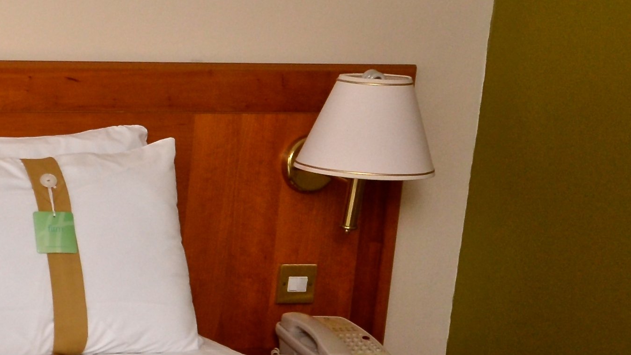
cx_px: -369
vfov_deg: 10.5
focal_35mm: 115
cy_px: 345
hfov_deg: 16.6
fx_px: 1924
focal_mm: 20
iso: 640
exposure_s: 1/60
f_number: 6.3
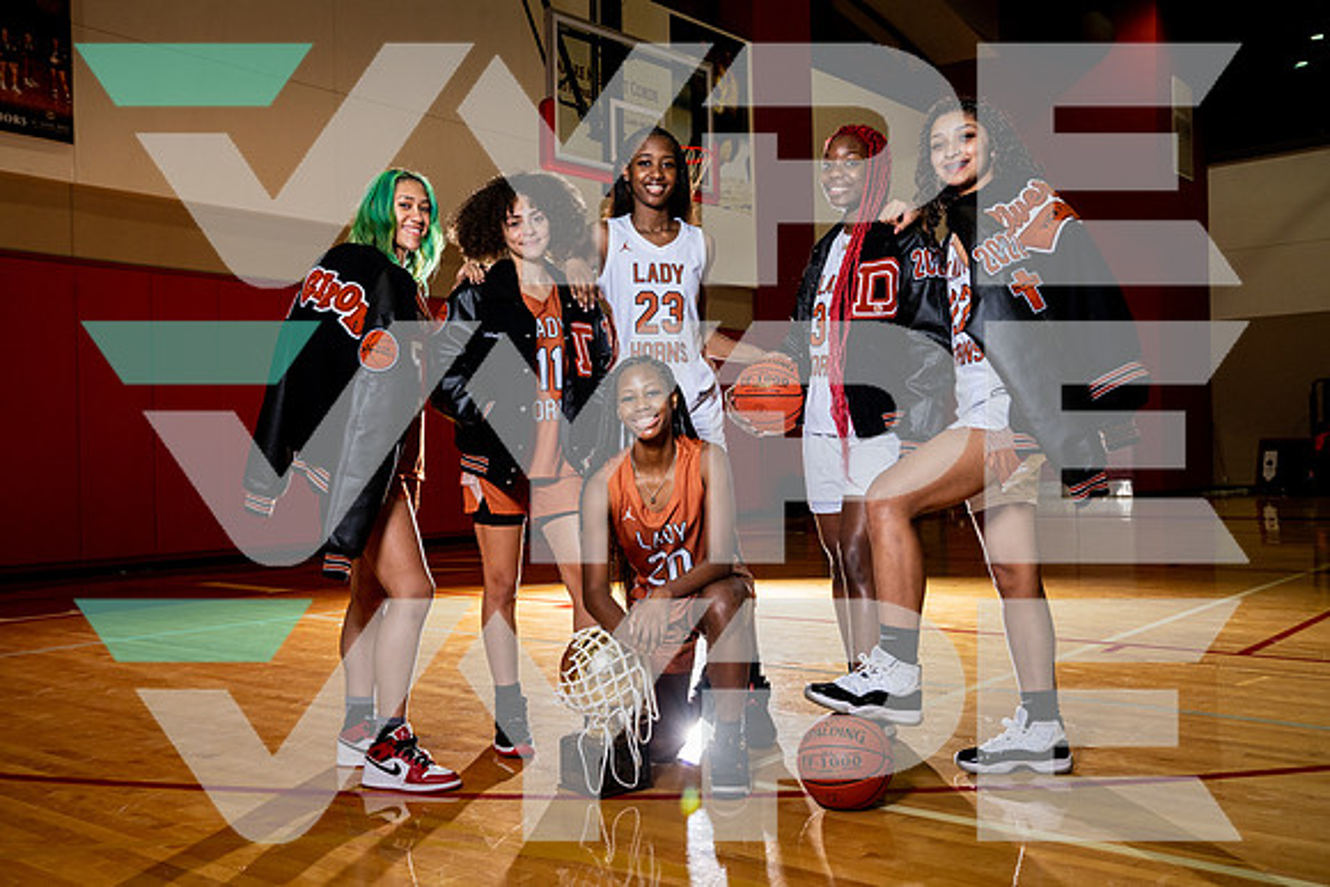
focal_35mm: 34
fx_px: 1256
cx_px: 665
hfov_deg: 55.8
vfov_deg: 38.9
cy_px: 444
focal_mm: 34
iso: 800
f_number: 8
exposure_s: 1/250
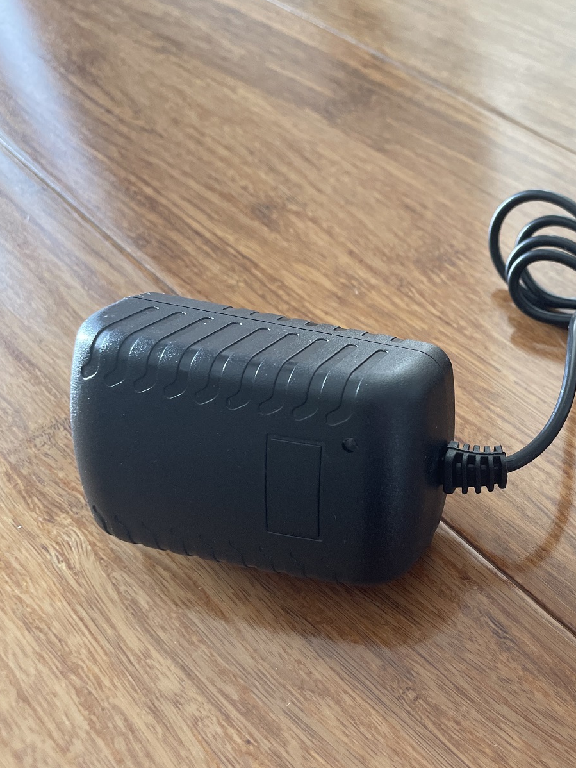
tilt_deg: -50.5
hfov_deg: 38.1
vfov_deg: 52.6
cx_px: 513
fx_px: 776
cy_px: 382
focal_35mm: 35
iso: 125
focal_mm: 4.2
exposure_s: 1/60
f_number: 1.6
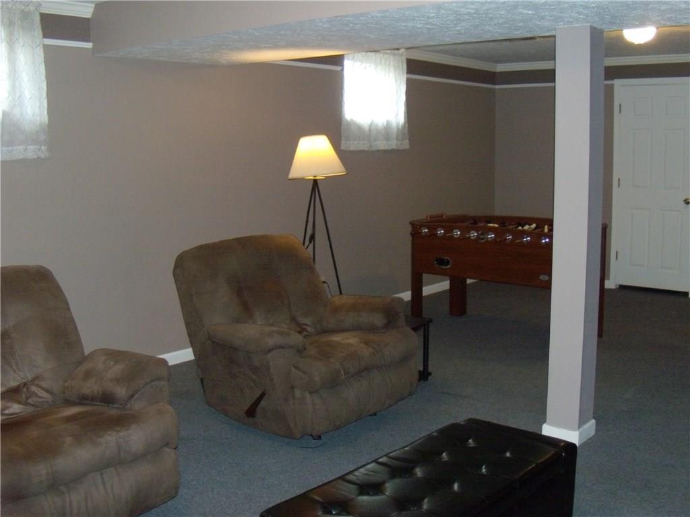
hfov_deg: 51.4
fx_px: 718
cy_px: 258
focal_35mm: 36
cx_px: 345
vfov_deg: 39.7
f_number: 3.6
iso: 400
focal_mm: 6.4
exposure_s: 1/30
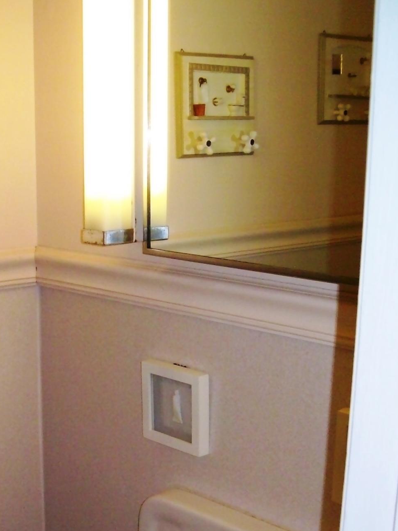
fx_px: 859
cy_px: 365
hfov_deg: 26.0
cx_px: 136
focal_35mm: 56
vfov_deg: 34.0
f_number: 2.7
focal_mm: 6
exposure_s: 1/64
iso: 160
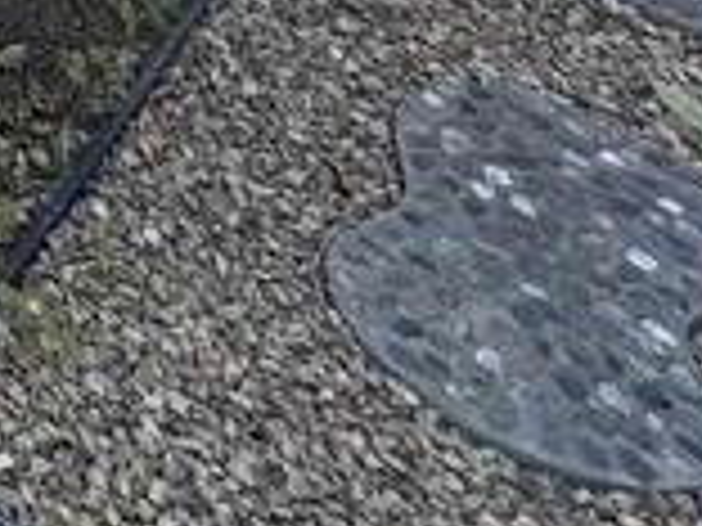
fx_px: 1866
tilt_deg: -6.6
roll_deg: +0.8
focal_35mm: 92
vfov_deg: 10.4
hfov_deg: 13.9
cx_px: -1035
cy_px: -1128
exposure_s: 1/217
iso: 40
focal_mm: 2.22
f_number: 2.2
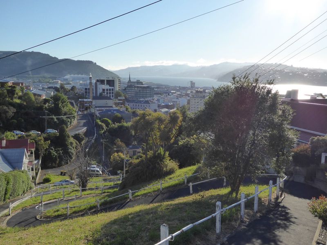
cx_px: 164
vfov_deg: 41.8
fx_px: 321
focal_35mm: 34
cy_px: 122
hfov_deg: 54.0
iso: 160
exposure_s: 1/800
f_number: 4.5
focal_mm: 5.8
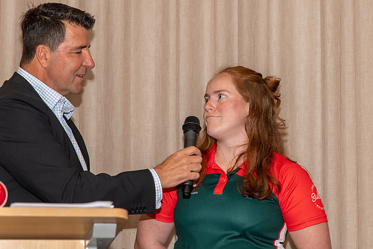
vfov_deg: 9.7
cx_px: 219
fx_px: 1469
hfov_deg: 14.5
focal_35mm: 142
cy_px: 110
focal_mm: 120
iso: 800
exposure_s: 1/60
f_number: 5.6
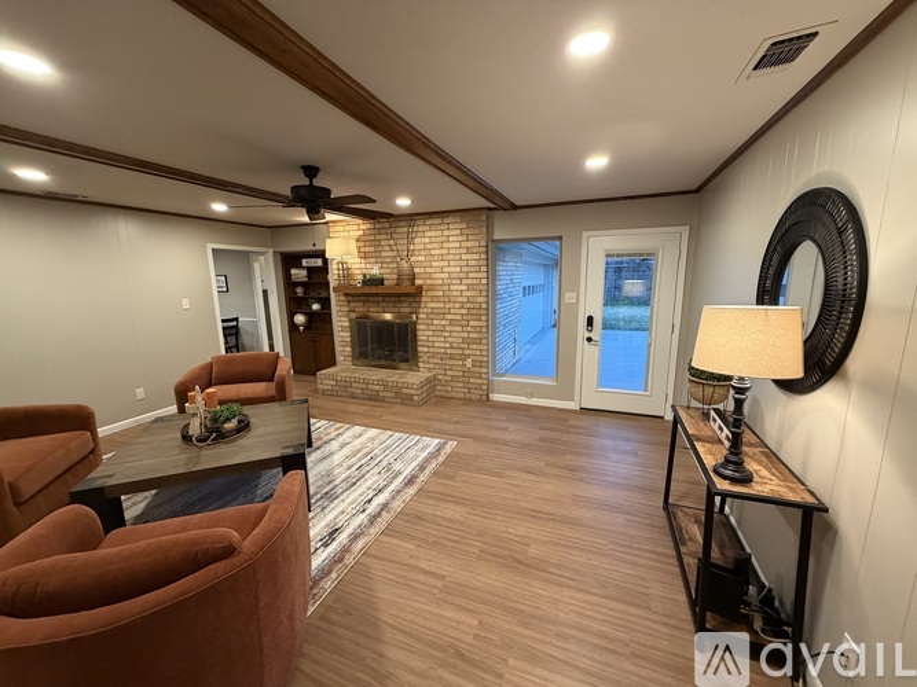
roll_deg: +1.2
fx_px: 371
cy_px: 344
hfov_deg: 102.1
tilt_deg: -9.4
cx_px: 458
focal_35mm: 14
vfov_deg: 85.7
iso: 400
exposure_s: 1/60
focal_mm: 2.22
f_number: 2.2
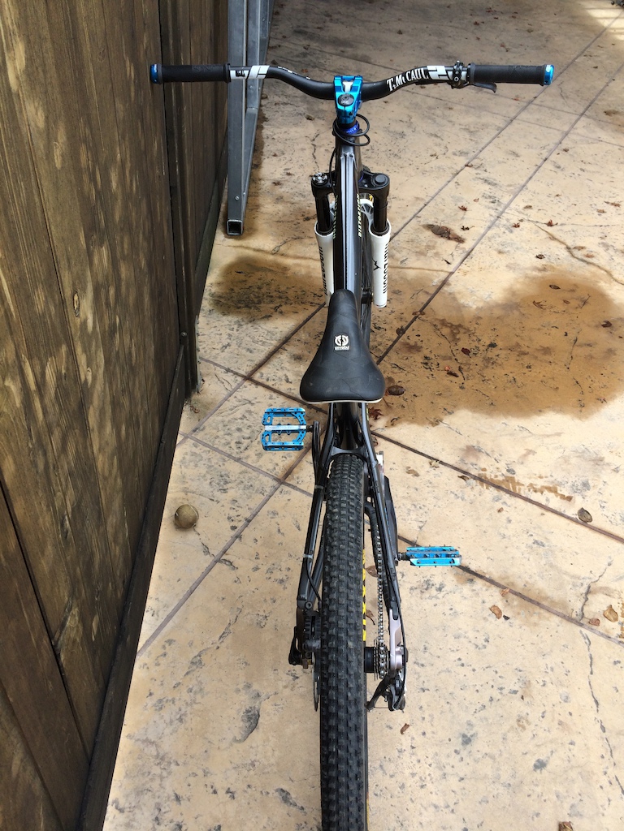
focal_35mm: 29
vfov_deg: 61.7
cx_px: 312
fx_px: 697
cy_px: 416
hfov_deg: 48.2
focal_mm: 4.15
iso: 32
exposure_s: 1/273
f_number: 2.2
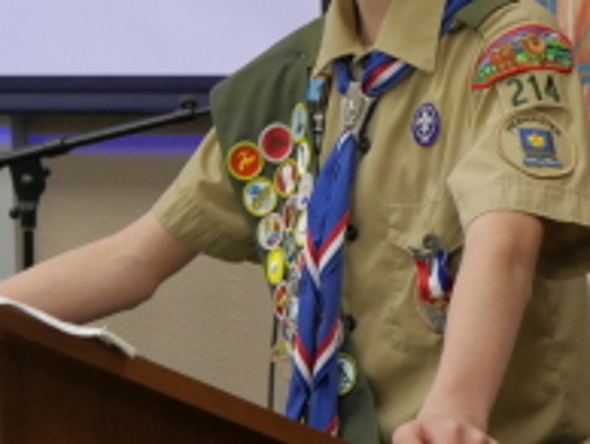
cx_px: 41
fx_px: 4027
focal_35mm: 236
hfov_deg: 8.3
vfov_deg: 6.3
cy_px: 65
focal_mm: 55
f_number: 5.1
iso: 2500
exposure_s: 1/125
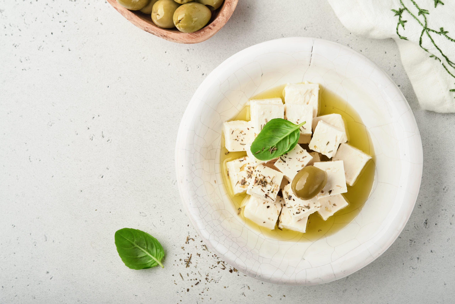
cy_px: 152
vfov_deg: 15.2
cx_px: 228
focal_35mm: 90
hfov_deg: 22.6
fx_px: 1137
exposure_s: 1/200
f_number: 8
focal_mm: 60
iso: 160
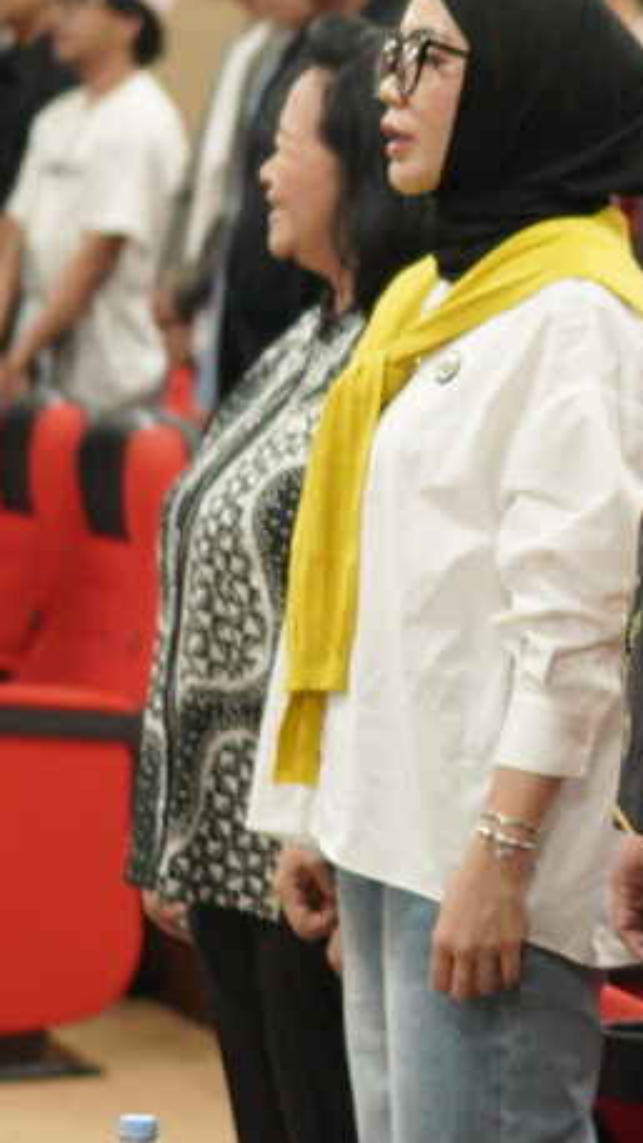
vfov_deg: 12.2
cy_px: 460
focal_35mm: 176
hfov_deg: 6.7
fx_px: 5336
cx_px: 1146
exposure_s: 1/100
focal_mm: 35
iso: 500
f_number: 1.4
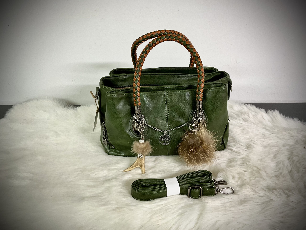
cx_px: 153
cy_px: 115
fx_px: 256
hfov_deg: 61.7
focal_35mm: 29
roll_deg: +1.6
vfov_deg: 48.2
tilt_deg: -27.6
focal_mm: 3
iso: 50
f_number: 1.8
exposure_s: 1/50
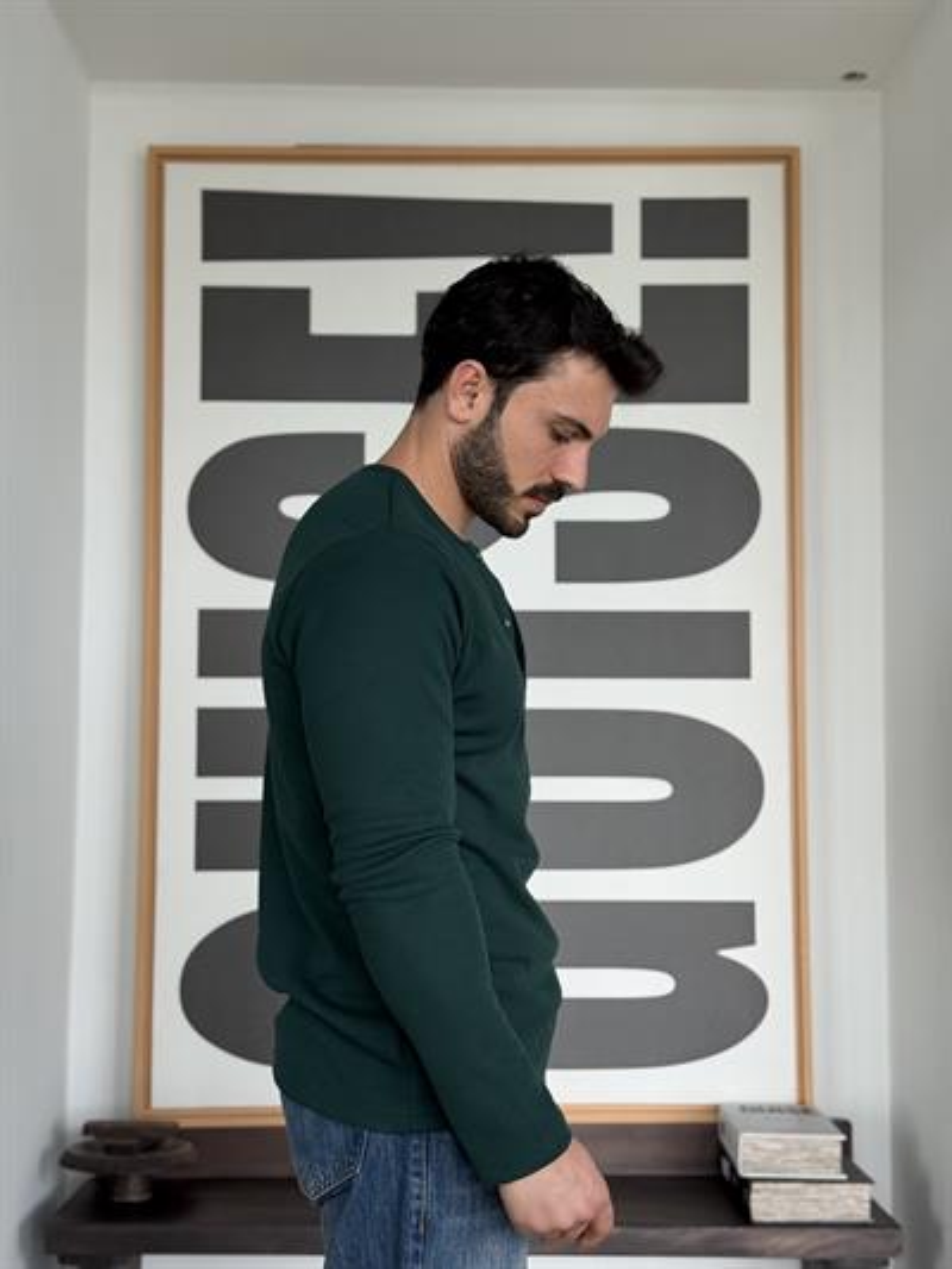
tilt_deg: +4.0
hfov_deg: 30.3
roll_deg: -0.4
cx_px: 476
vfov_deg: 39.6
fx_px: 1759
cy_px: 634
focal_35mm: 48
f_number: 1.78
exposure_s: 1/171
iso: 100
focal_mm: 6.76
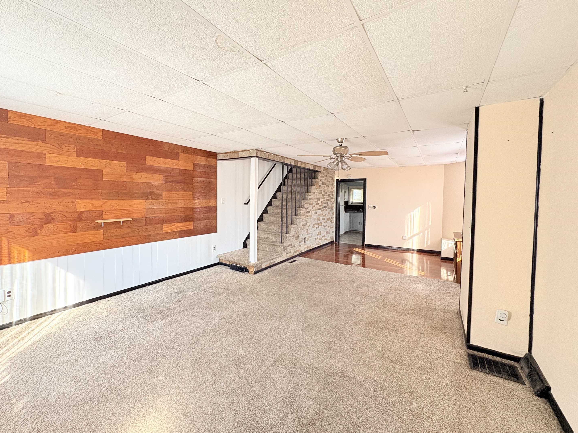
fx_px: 250
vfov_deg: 81.7
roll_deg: -0.2
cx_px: 269
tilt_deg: -1.0
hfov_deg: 98.0
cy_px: 205
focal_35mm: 15
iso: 200
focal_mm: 2.22
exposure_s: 1/81
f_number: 2.2
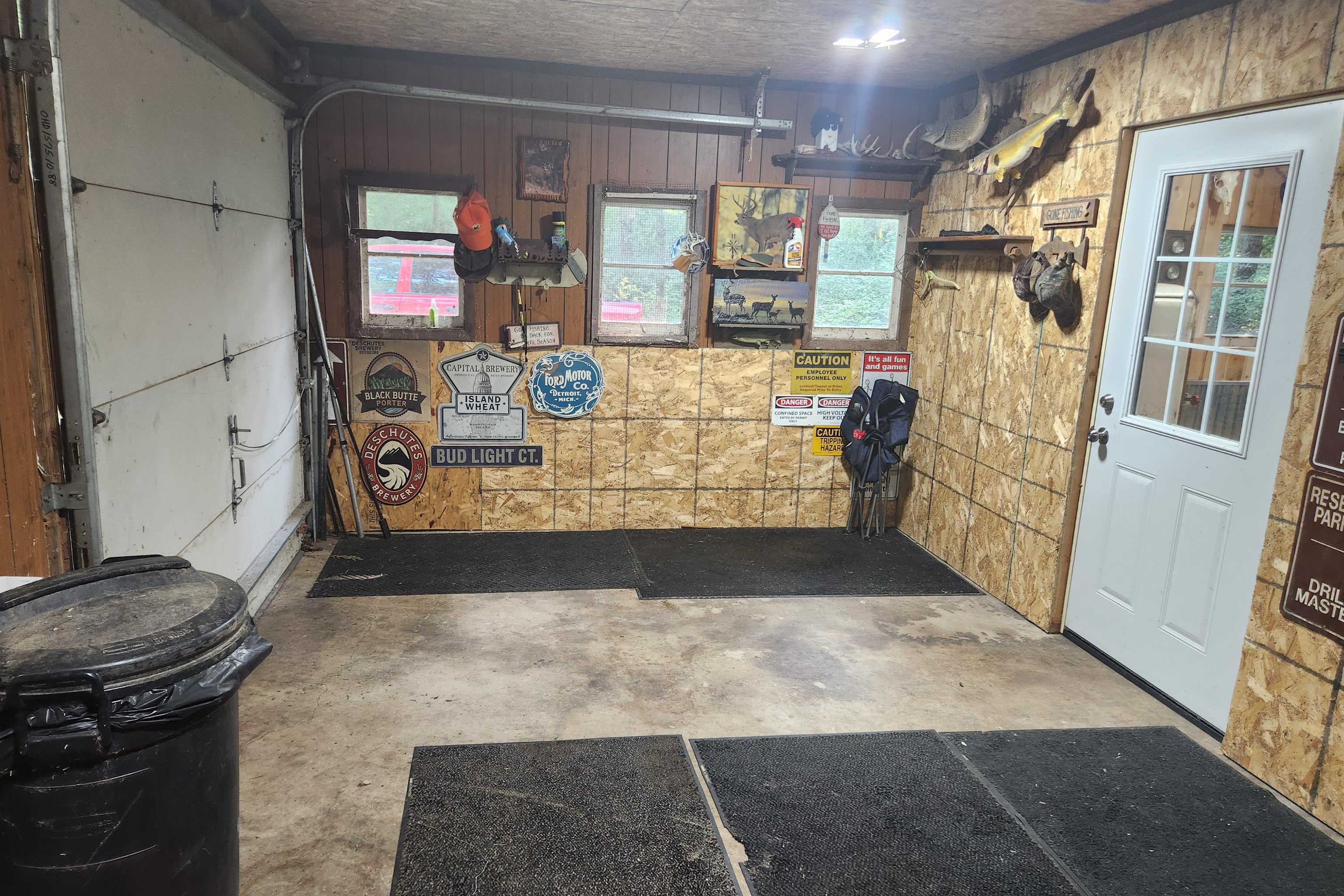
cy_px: 450
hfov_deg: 73.7
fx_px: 896
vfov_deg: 53.1
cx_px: 673
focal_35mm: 24
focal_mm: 5.4
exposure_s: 1/120
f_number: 1.8
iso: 160
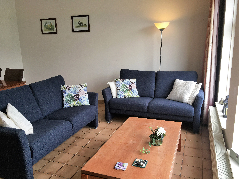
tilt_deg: -13.6
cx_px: 120
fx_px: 200
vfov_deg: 48.2
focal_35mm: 29
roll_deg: +1.3
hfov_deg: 61.7
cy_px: 90
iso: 32
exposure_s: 1/100
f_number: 2.2
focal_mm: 4.15
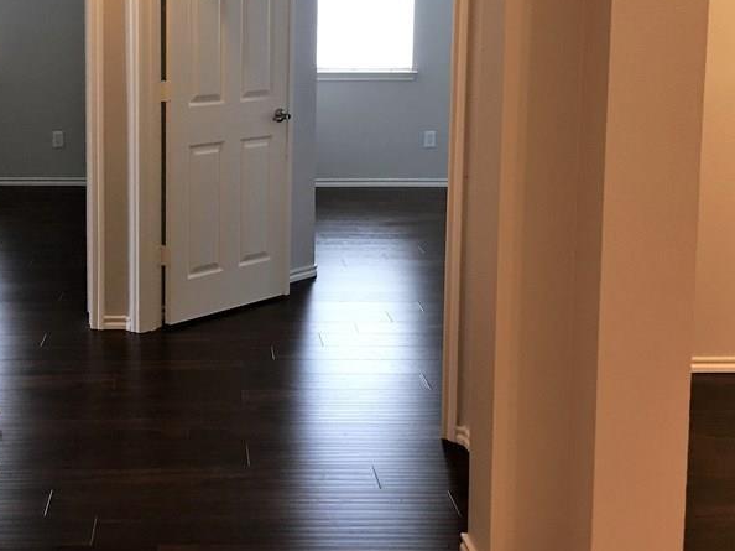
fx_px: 1061
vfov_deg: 28.6
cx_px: 200
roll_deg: +0.2
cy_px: 123
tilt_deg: -4.9
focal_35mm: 50
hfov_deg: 37.4
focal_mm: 4.15
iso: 50
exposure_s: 1/15
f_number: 2.2
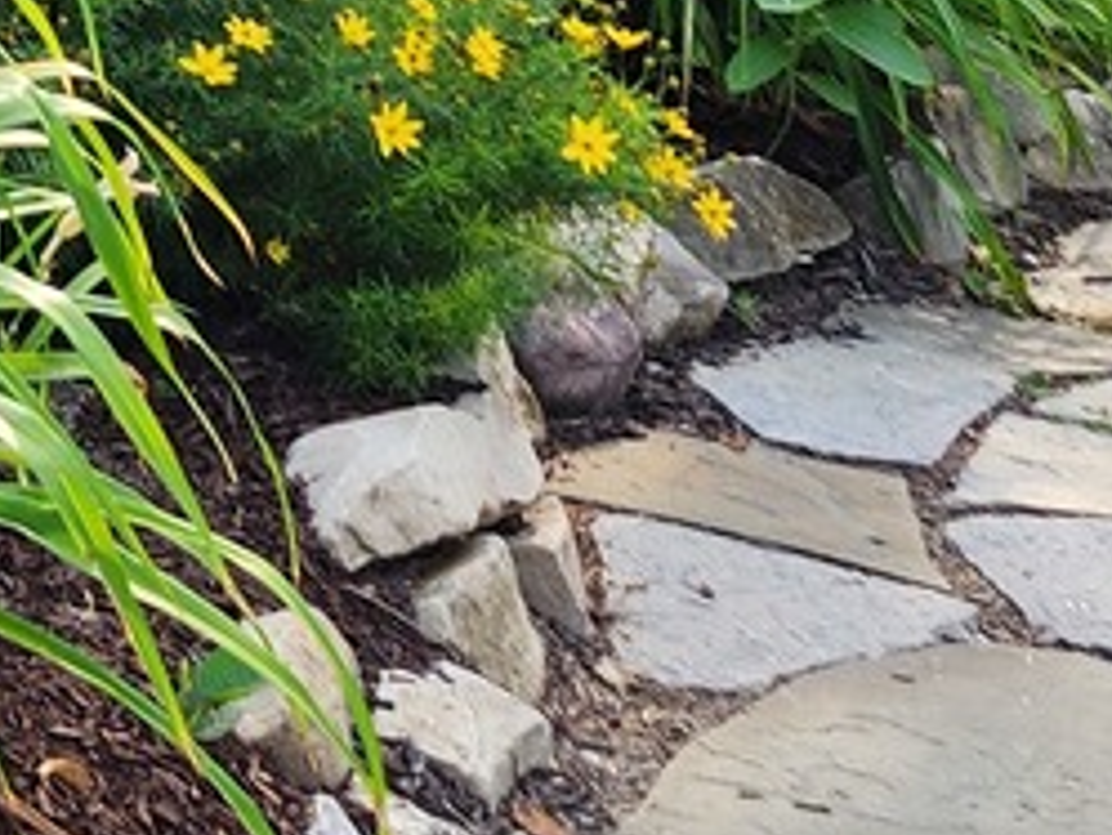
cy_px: -656
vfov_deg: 10.5
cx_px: -880
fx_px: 4275
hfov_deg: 13.4
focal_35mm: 133
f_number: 1.8
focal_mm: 6.4
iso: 12
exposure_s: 1/201
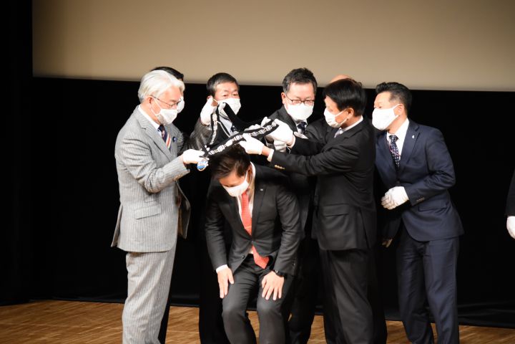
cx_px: 258
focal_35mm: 232
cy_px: 172
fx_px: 3326
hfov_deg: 8.9
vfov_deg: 5.9
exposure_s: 1/125
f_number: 5
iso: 1800
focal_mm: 155
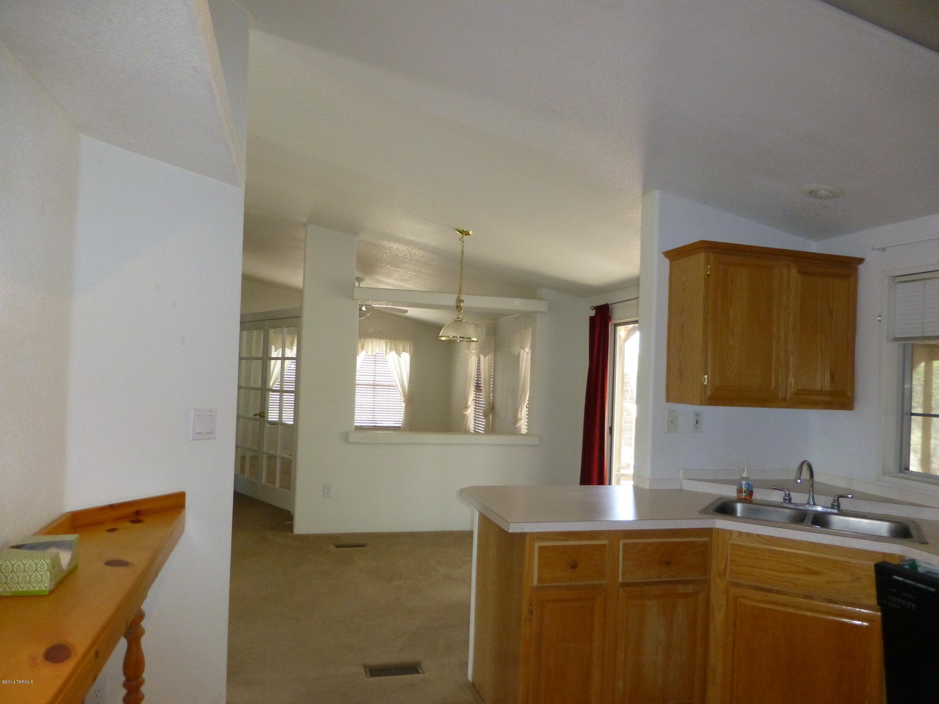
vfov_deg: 56.8
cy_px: 352
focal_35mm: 24
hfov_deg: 71.6
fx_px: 651
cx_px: 470
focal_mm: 4.3
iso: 400
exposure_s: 1/60
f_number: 3.3
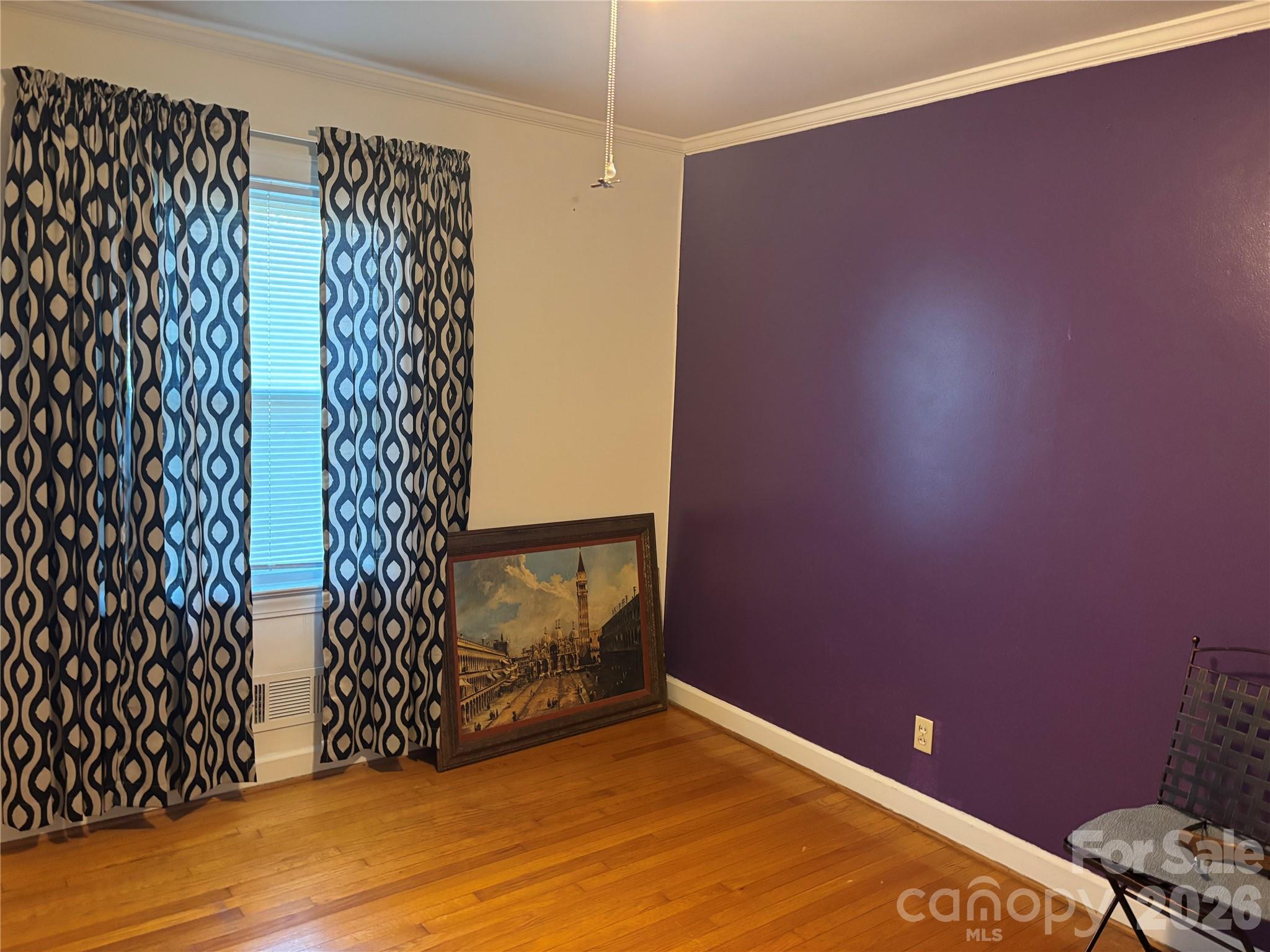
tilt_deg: -8.2
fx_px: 954
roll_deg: -2.7
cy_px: 476
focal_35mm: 26
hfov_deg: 67.3
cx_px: 635
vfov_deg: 53.1
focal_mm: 5.96
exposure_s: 1/40
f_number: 1.6
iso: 500
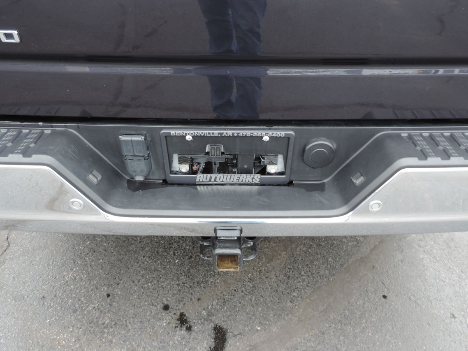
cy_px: 191
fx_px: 365
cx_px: 241
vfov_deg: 51.3
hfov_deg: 65.3
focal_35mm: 27
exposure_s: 1/50
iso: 80
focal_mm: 4.3
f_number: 3
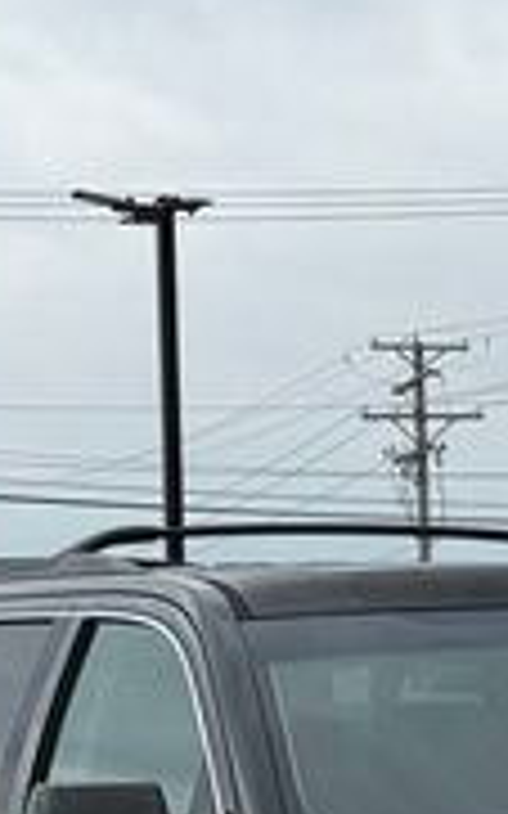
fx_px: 3990
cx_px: 656
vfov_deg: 11.4
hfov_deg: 7.2
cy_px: 1021
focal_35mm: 180
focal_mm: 6.76
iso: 64
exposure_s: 1/1043
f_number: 1.78
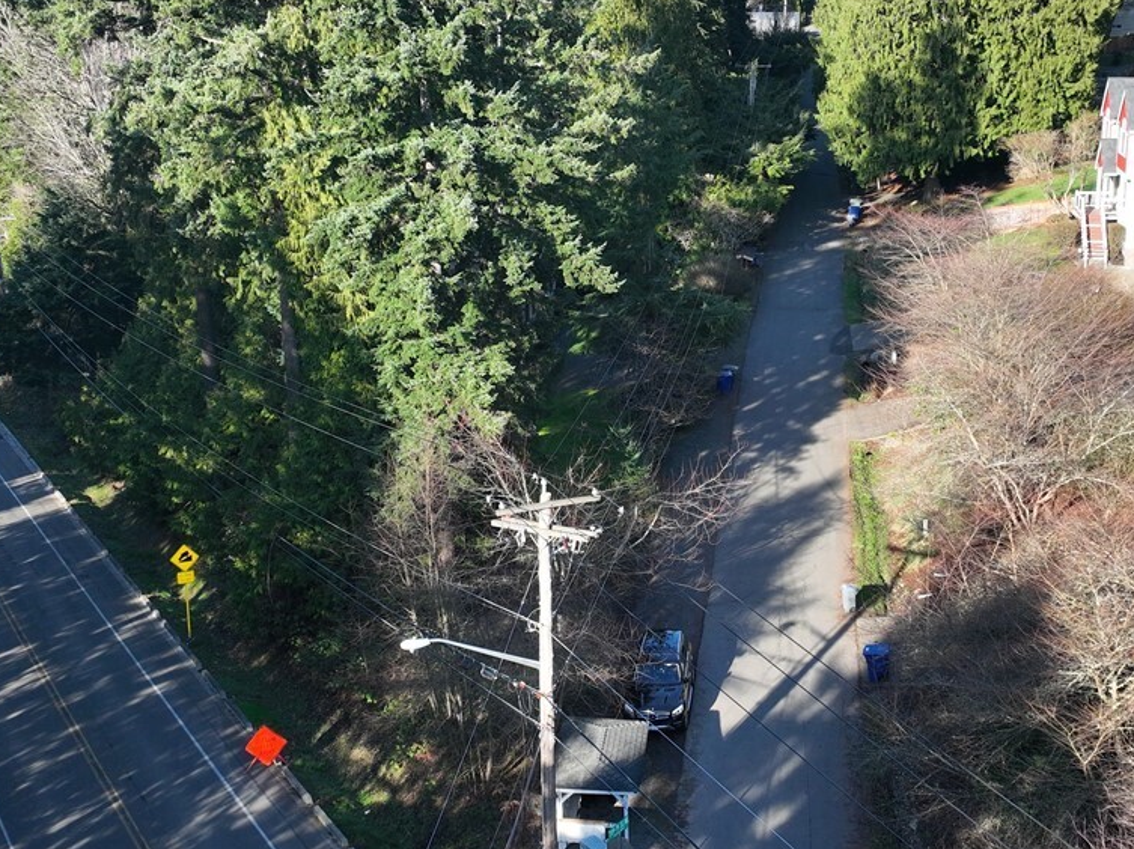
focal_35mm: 51
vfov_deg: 28.5
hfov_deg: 37.4
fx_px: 1670
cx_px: 655
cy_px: 488
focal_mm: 12.29
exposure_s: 1/1000
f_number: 2.8
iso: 250
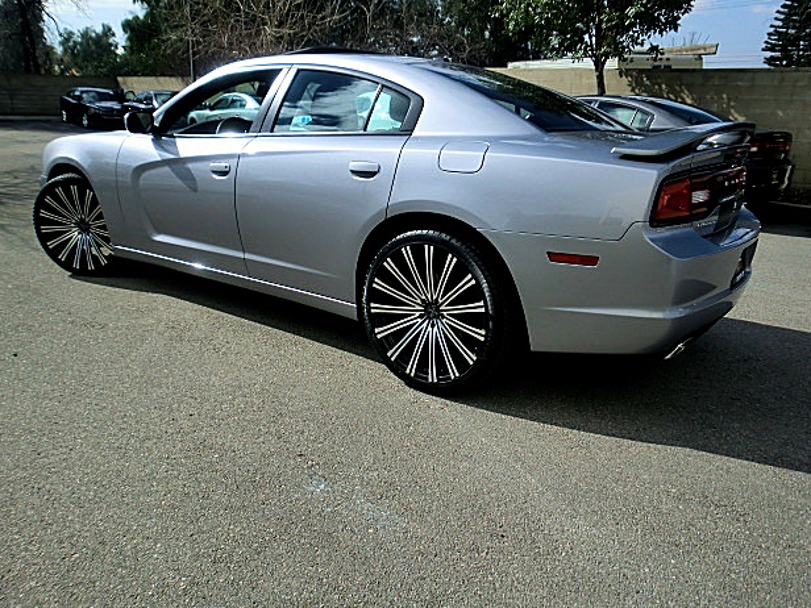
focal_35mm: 27
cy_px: 305
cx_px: 409
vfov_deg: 51.4
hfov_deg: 65.3
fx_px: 633
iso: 64
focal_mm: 4.65
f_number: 7.8
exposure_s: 1/160
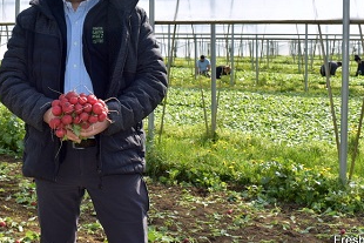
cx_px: 77
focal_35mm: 61
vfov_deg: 21.8
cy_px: 25
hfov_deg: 32.1
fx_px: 617
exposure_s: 1/200
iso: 100
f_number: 7.1
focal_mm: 21
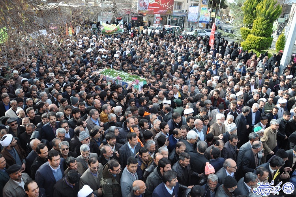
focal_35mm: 27
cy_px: 98
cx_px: 148
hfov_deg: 67.4
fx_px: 222
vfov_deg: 47.9
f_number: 4
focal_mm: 18
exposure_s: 1/1000
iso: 560
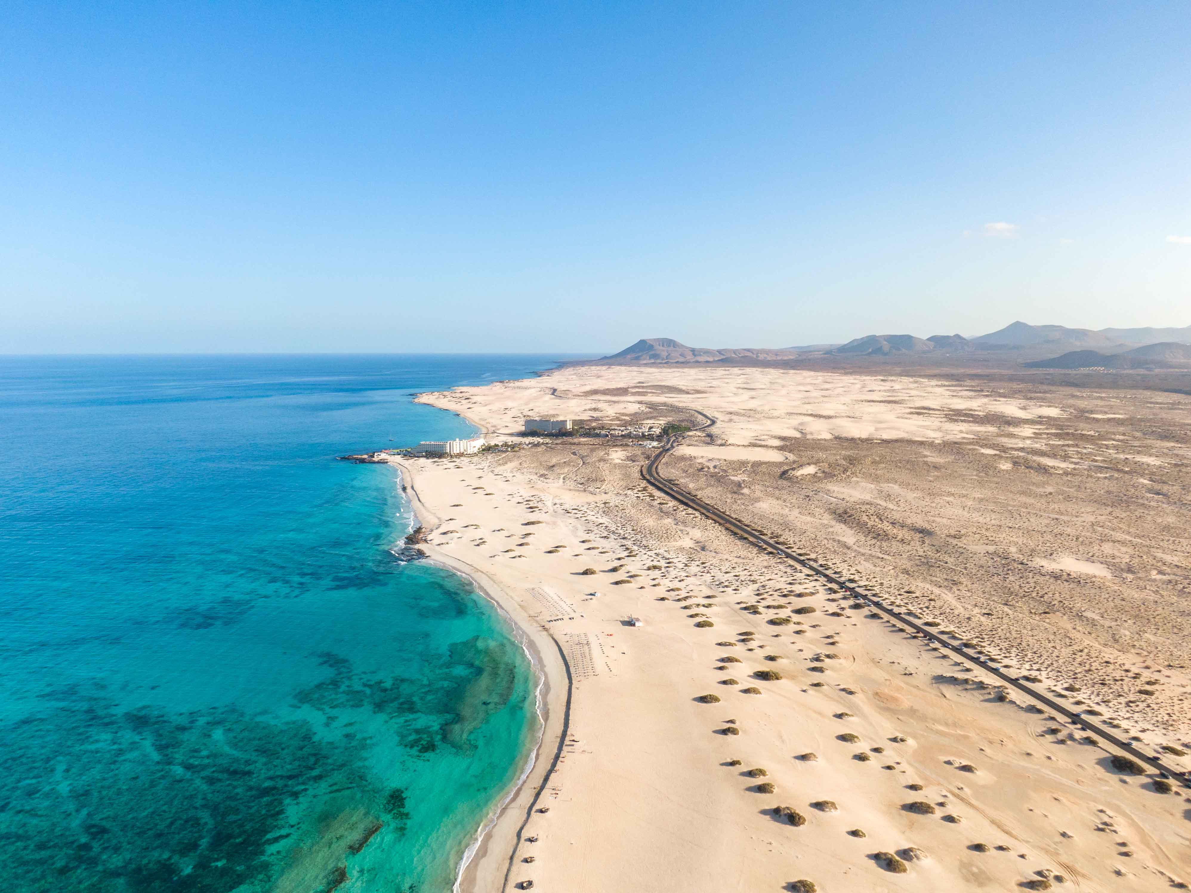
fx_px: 826
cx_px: 596
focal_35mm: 24
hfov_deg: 71.6
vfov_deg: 56.8
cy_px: 446
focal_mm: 4.39
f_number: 2.8
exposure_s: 1/1000
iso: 100
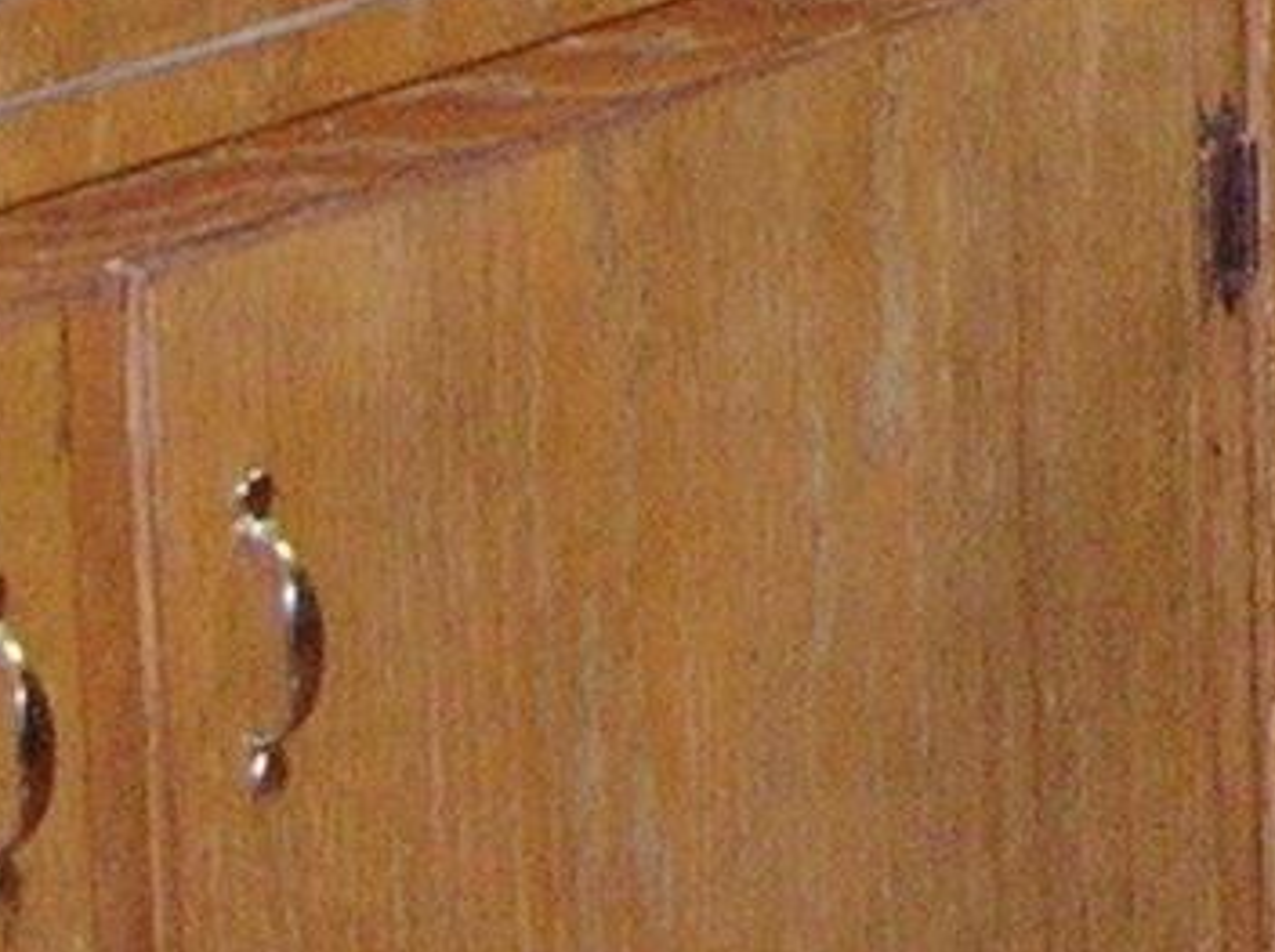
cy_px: -1444
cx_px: 2695
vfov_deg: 6.0
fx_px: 8607
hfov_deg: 8.0
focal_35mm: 234
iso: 125
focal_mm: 6
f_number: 2.7
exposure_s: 1/60.1
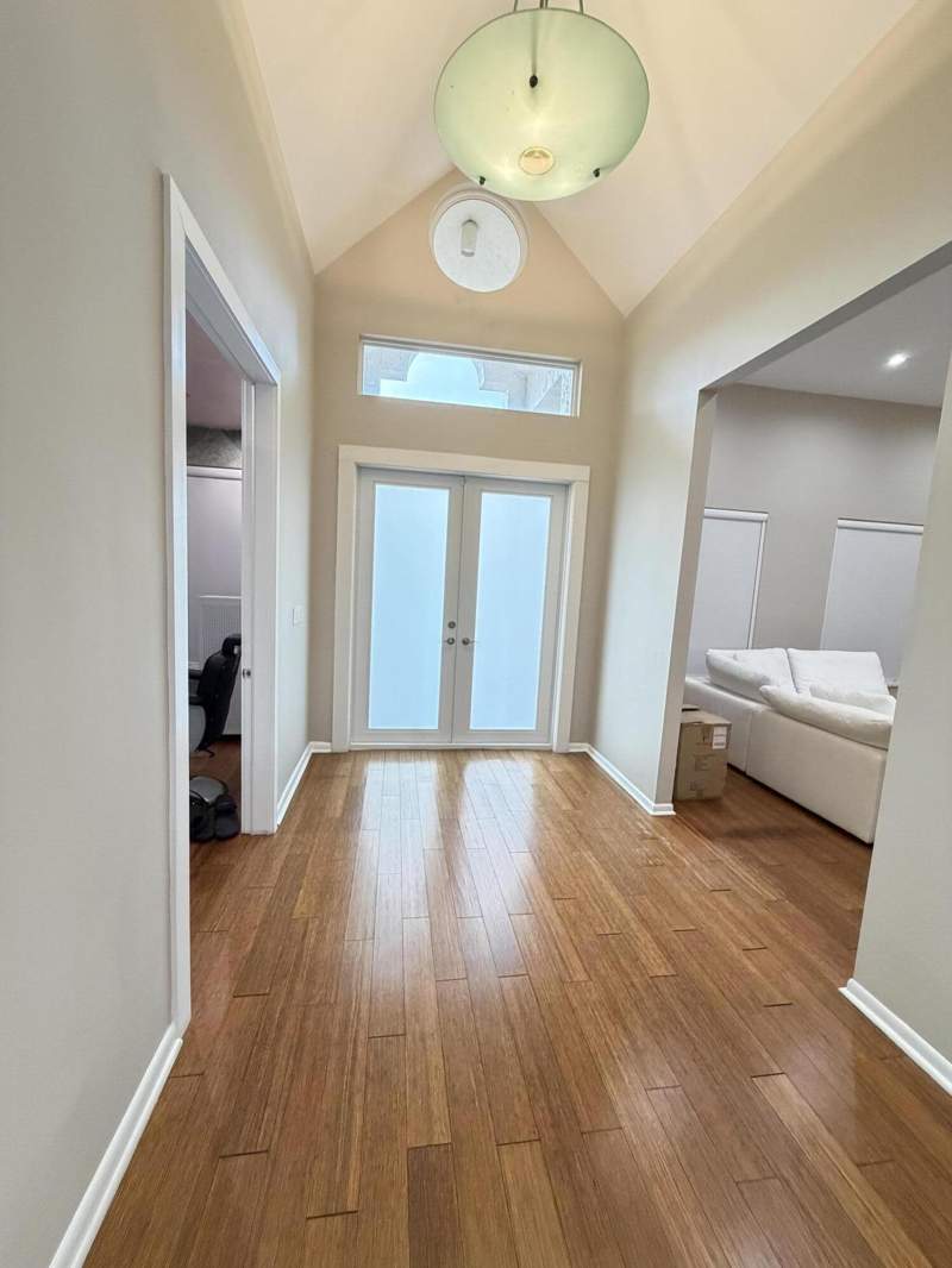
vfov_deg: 102.1
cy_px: 634
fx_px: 513
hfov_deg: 85.7
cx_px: 476
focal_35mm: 14
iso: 500
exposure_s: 1/60
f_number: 2.2
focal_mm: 2.22
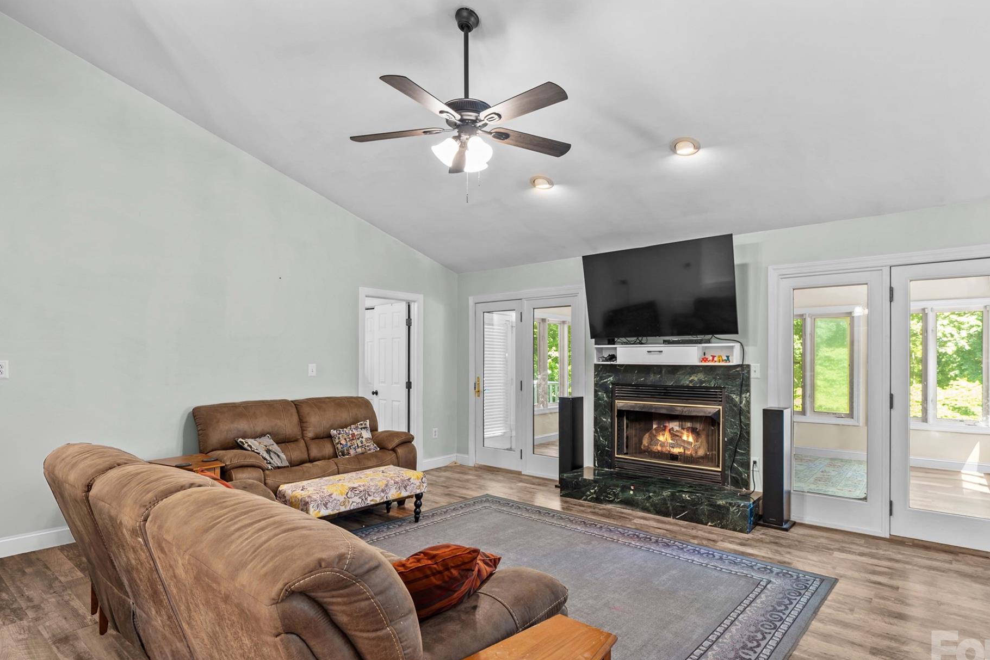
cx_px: 548
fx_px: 495
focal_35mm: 18
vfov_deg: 67.2
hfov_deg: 89.7
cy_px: 366
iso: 100
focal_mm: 16
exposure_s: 1.6
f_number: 8
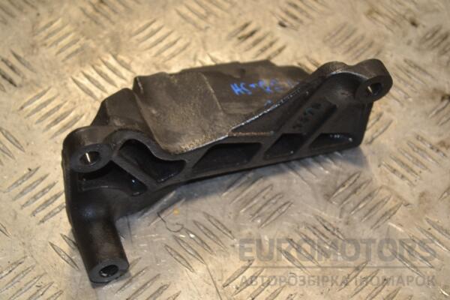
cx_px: 225
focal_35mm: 82
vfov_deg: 16.6
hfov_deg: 24.6
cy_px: 150
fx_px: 1031
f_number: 5.6
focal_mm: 55
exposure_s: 1/60
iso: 400
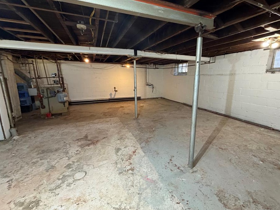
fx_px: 129
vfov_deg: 78.1
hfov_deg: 94.2
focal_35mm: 16
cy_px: 104
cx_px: 153
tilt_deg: -12.5
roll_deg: +0.4
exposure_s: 1/60
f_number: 2.2
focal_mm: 2.22
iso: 500
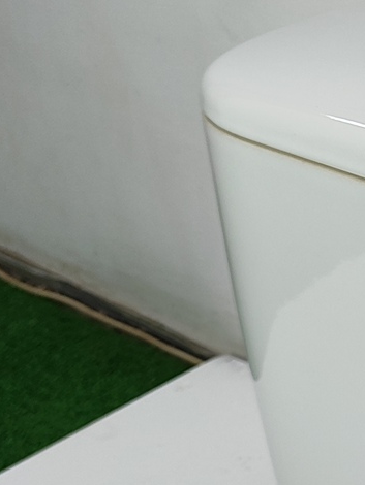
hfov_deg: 13.3
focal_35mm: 98
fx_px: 1377
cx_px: 691
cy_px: 231
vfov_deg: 20.0
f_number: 1.89
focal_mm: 5.89
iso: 160
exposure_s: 1/50
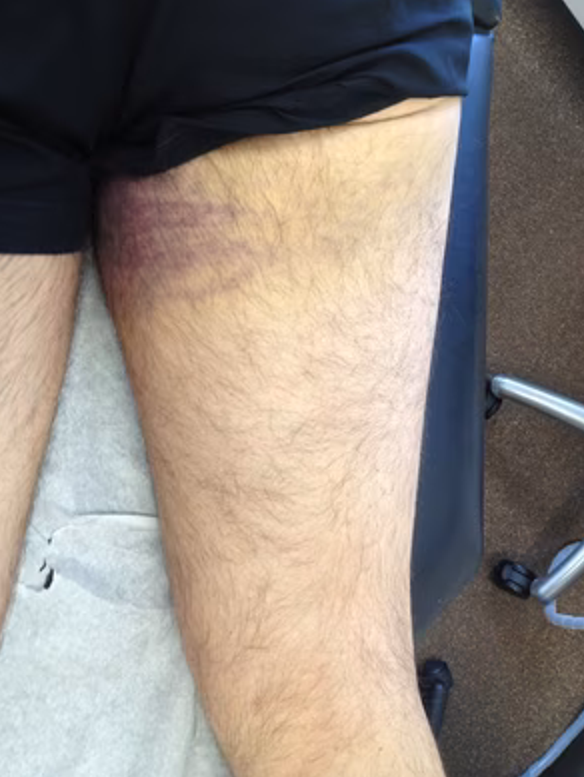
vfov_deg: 51.3
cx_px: 294
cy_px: 389
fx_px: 809
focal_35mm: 36
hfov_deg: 39.7
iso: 100
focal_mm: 4.28
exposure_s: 1/20
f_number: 2.4
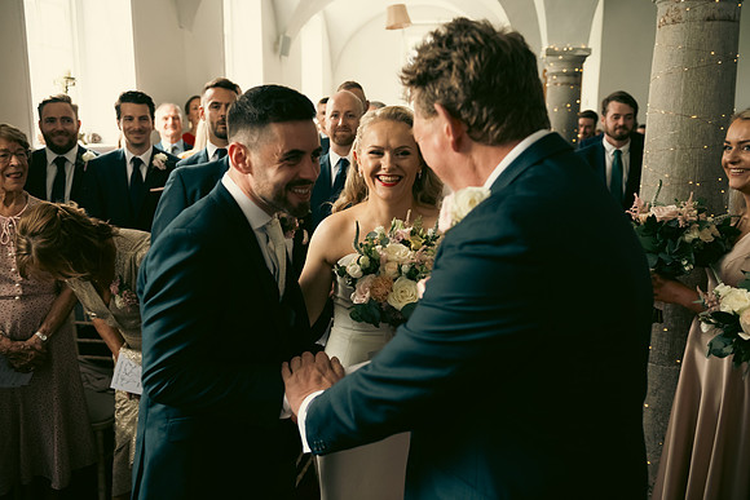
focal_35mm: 32
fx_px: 667
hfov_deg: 58.7
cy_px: 250
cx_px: 375
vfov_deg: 41.1
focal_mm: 32
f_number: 3.5
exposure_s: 1/160
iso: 800
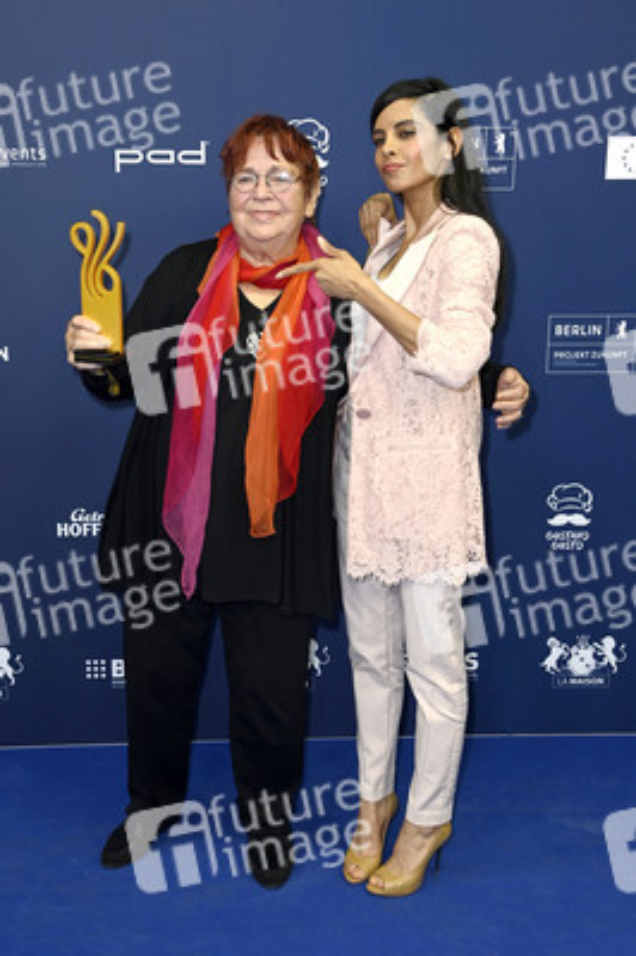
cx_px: 318
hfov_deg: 30.5
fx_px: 1168
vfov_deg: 44.5
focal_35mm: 44
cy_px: 478
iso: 800
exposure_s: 1/250
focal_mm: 44
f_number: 5
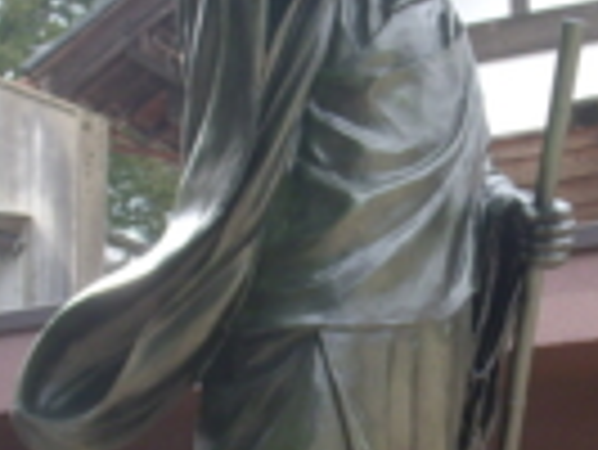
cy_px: 288
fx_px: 1971
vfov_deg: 13.0
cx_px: 463
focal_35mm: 114
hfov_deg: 17.1
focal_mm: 6.3
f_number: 3.3
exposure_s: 1/200
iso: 100
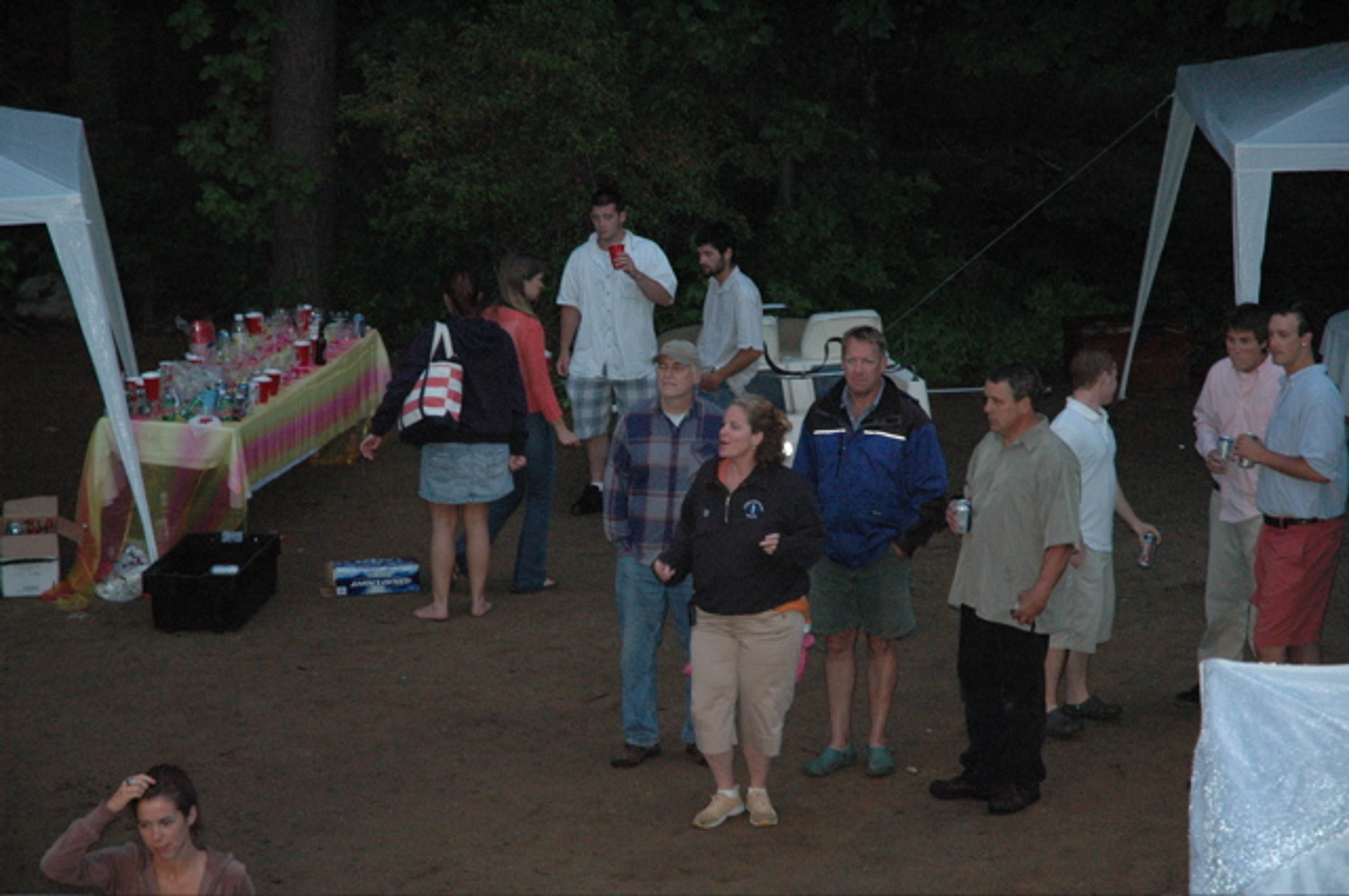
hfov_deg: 19.5
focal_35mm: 105
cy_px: 448
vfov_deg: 13.0
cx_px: 674
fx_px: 3930
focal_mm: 70
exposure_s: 1/60
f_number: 4.5
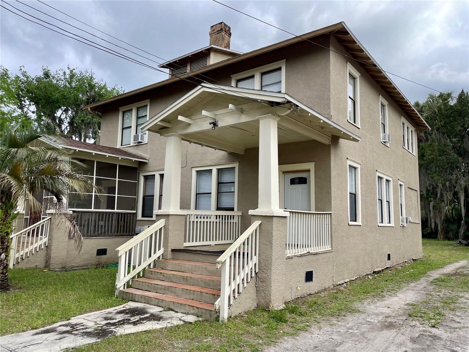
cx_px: 234
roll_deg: -0.8
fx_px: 352
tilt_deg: +5.9
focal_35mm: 26
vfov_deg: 53.1
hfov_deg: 67.3
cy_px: 176
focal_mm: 4.2
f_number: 1.6
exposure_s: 1/1689
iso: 32
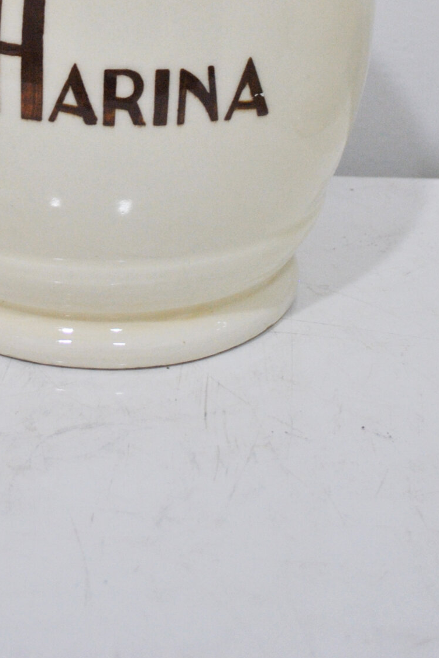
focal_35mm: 82
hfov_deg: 16.6
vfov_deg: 23.2
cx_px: 104
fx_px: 1500
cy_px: -78
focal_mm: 24
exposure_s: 1/60
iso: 400
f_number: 4
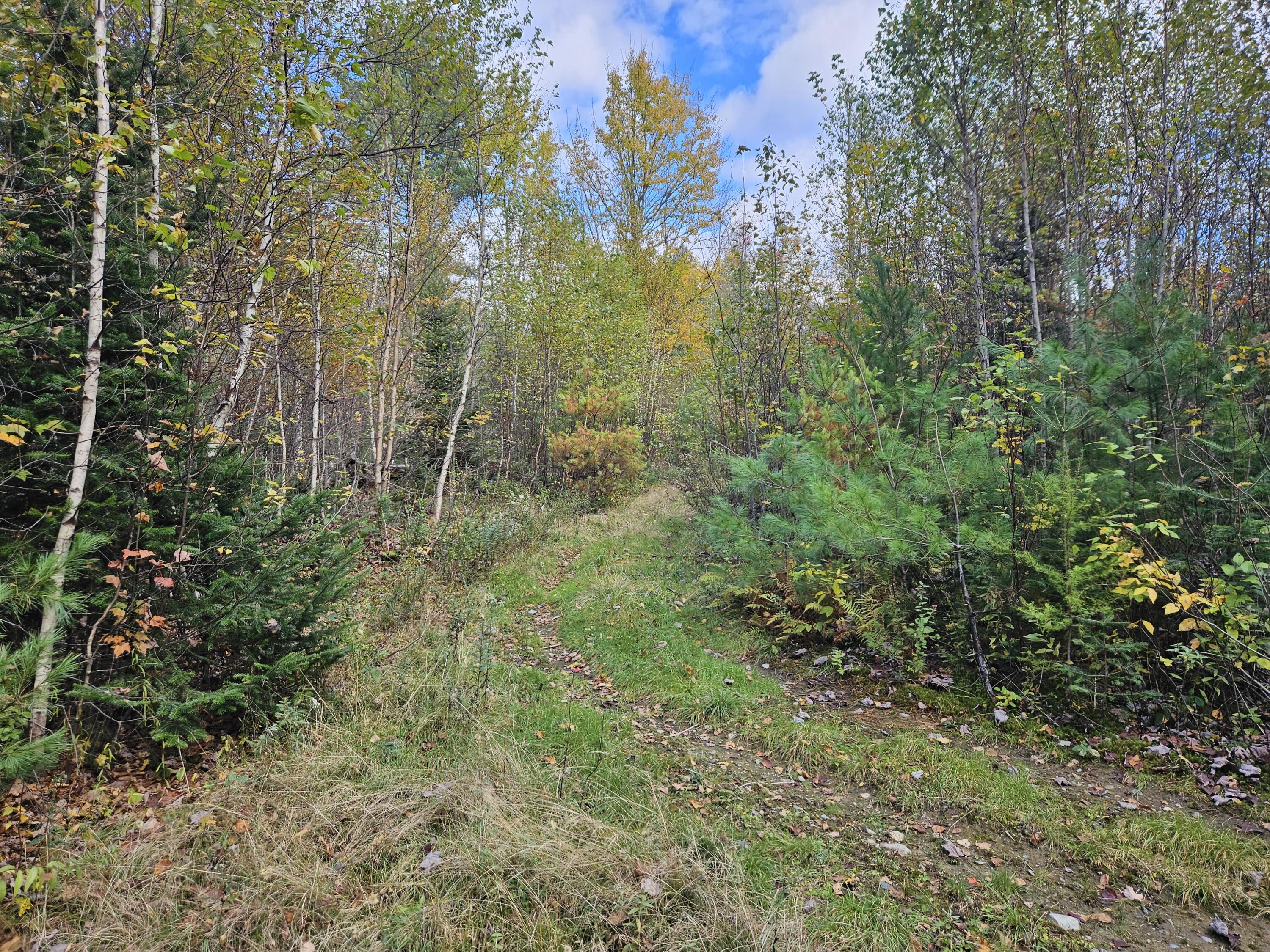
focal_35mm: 23
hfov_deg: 73.9
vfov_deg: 58.9
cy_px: 476
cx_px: 635
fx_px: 844
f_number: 1.8
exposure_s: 1/430
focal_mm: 5.4
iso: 40
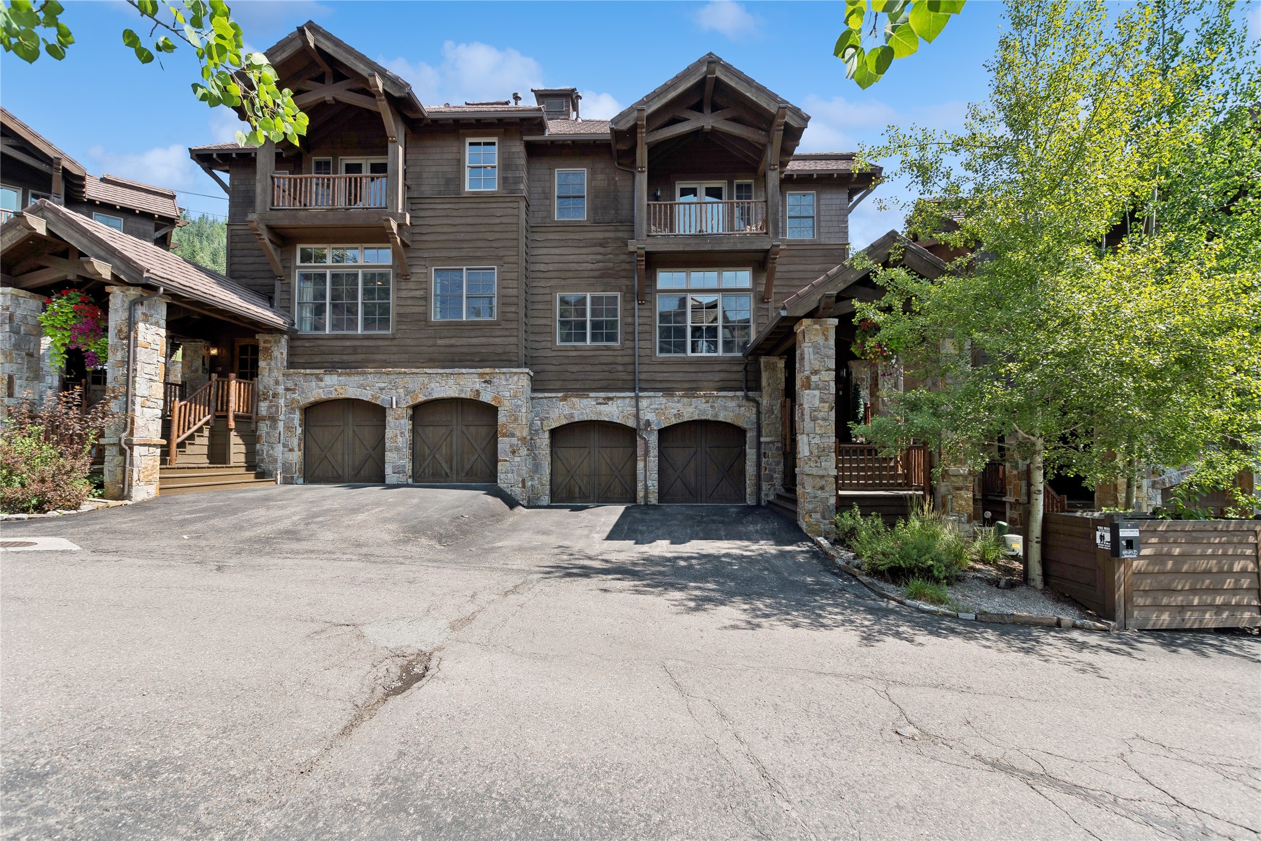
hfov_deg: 100.4
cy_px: 420
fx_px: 525
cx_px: 630
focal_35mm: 15
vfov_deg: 77.3
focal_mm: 10
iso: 100
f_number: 6.3
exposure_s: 1/320
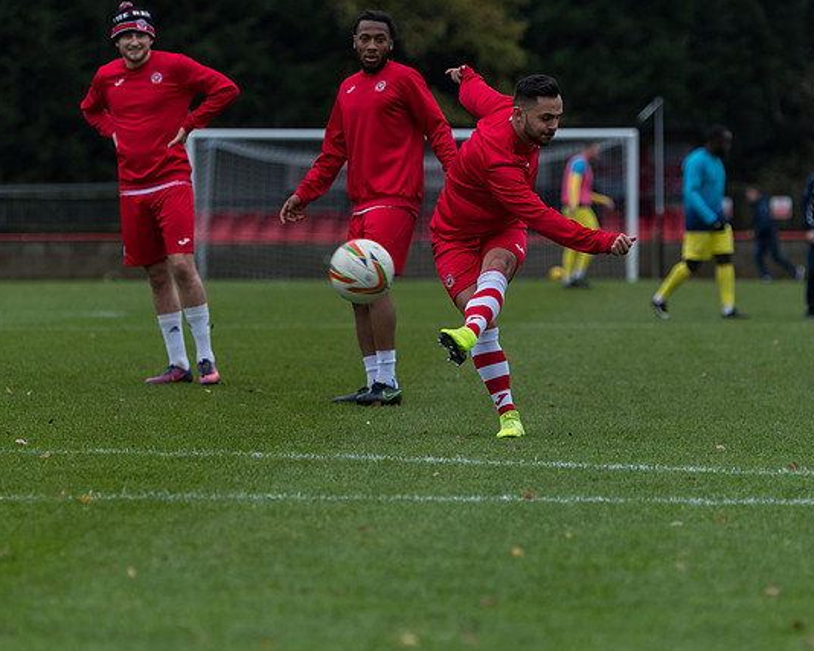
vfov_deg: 6.4
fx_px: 5829
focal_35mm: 242
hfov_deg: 8.0
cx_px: 477
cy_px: 314
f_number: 2.8
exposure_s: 1/1000
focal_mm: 135
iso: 800
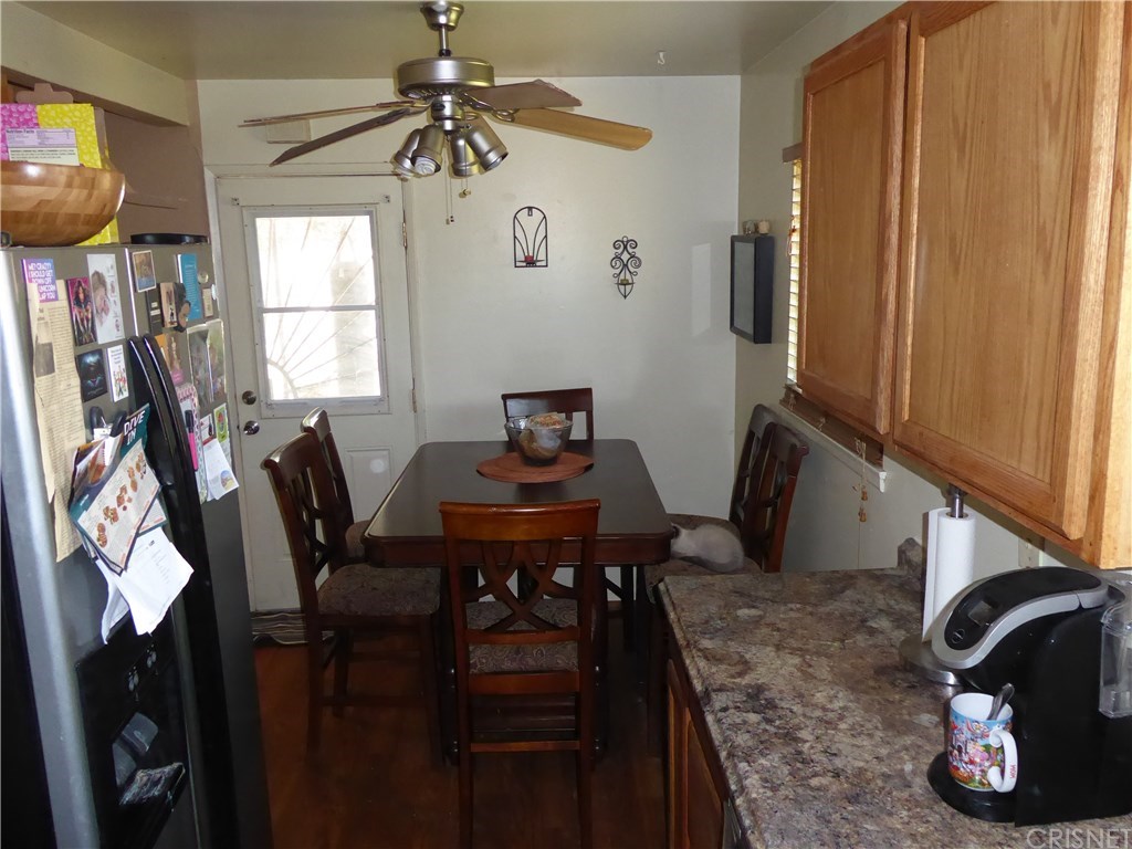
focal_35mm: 29
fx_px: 948
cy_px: 424
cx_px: 566
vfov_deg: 48.2
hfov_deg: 61.7
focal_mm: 5
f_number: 3.5
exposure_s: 1/60
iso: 800
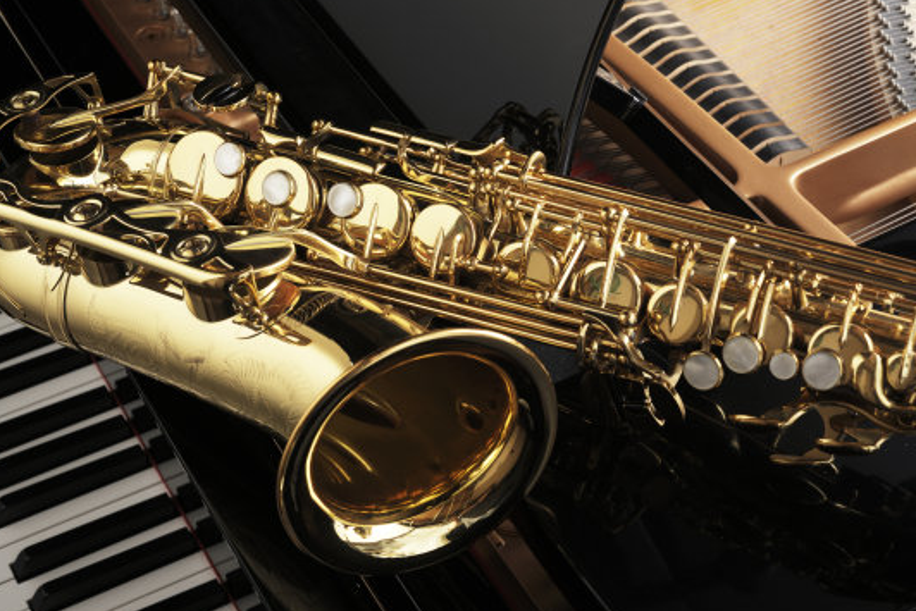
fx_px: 1756
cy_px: 270
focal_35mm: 69
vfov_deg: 19.7
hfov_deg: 29.2
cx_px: 410
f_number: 14
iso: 100
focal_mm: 60
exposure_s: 1/125
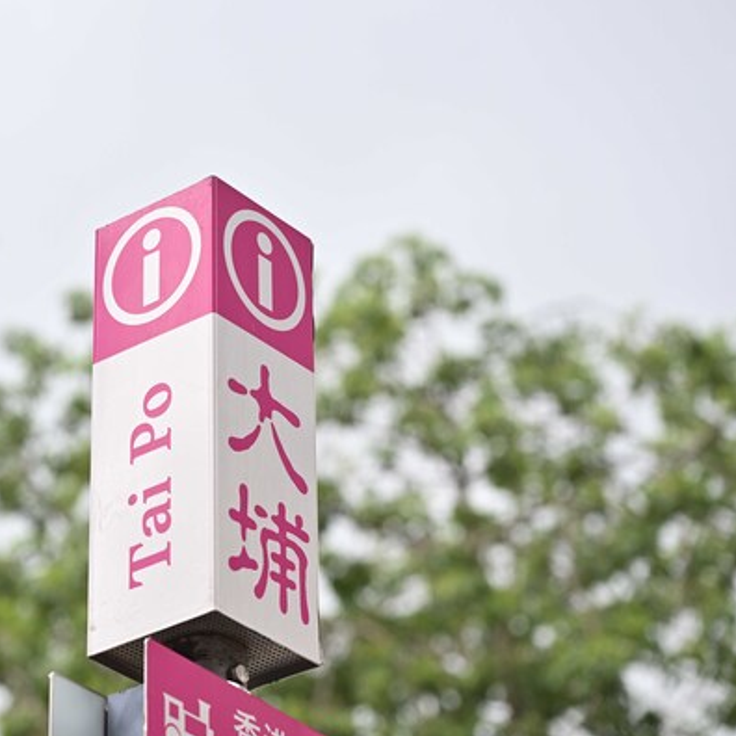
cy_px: 366
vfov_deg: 14.4
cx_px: 212
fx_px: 2911
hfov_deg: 14.4
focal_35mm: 121
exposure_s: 1/1250
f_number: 4
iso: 800
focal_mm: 94
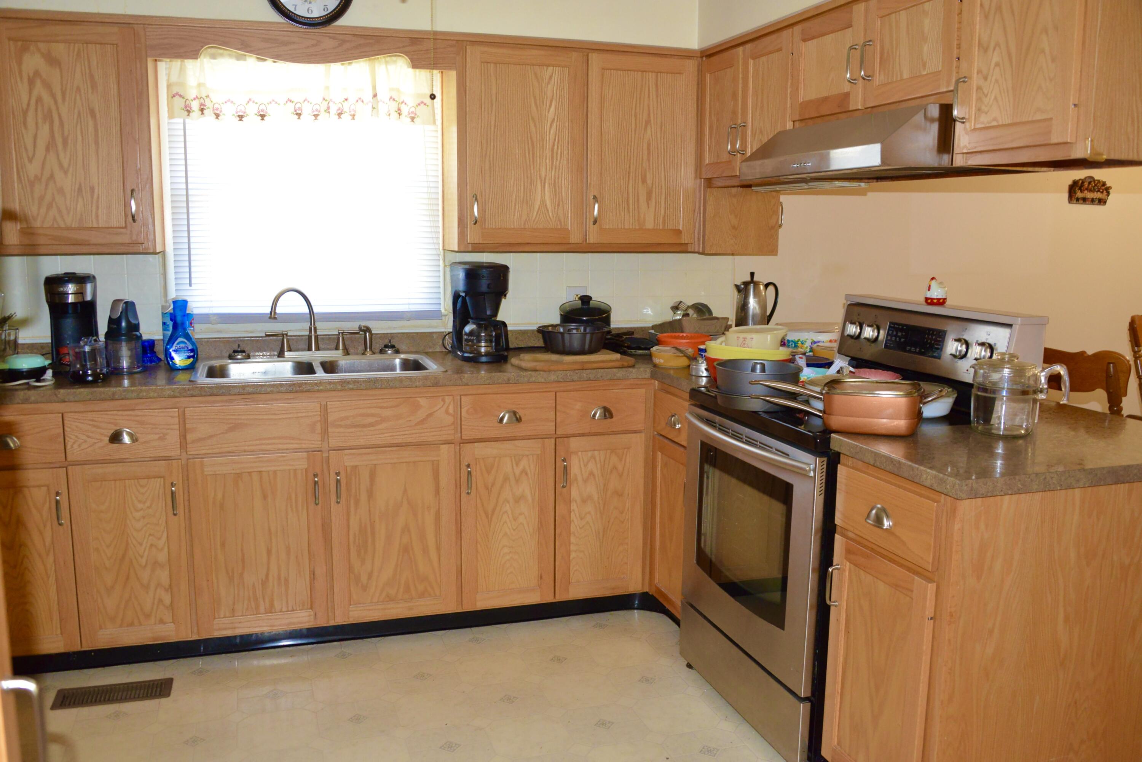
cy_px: 381
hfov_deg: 58.7
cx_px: 571
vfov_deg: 41.1
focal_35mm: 32
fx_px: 1015
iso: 4000
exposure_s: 1/60
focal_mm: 32
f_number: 6.3
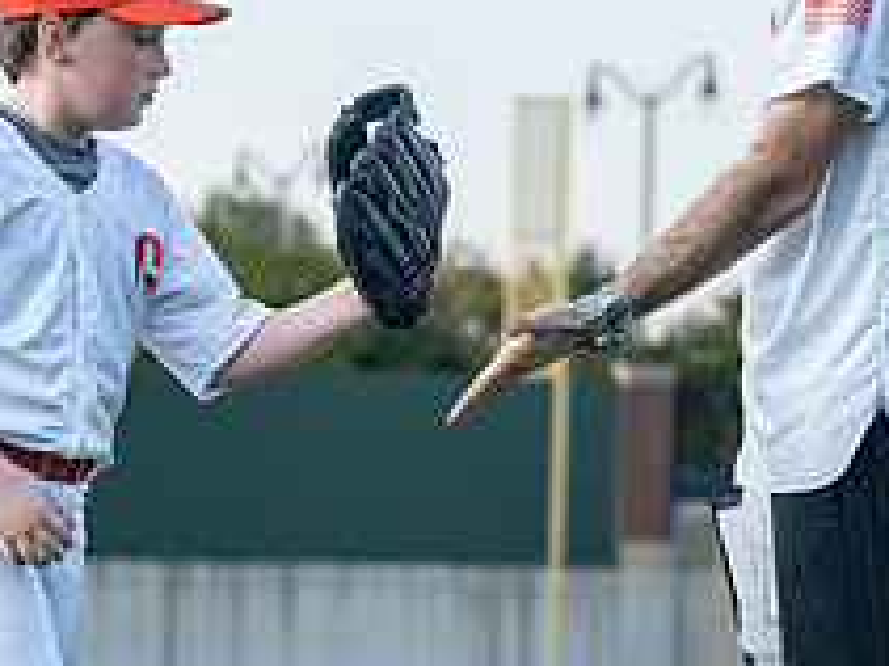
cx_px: 417
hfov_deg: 8.8
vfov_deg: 6.6
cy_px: 401
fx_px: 5749
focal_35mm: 224
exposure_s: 1/2500
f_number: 2.8
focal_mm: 70
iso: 640
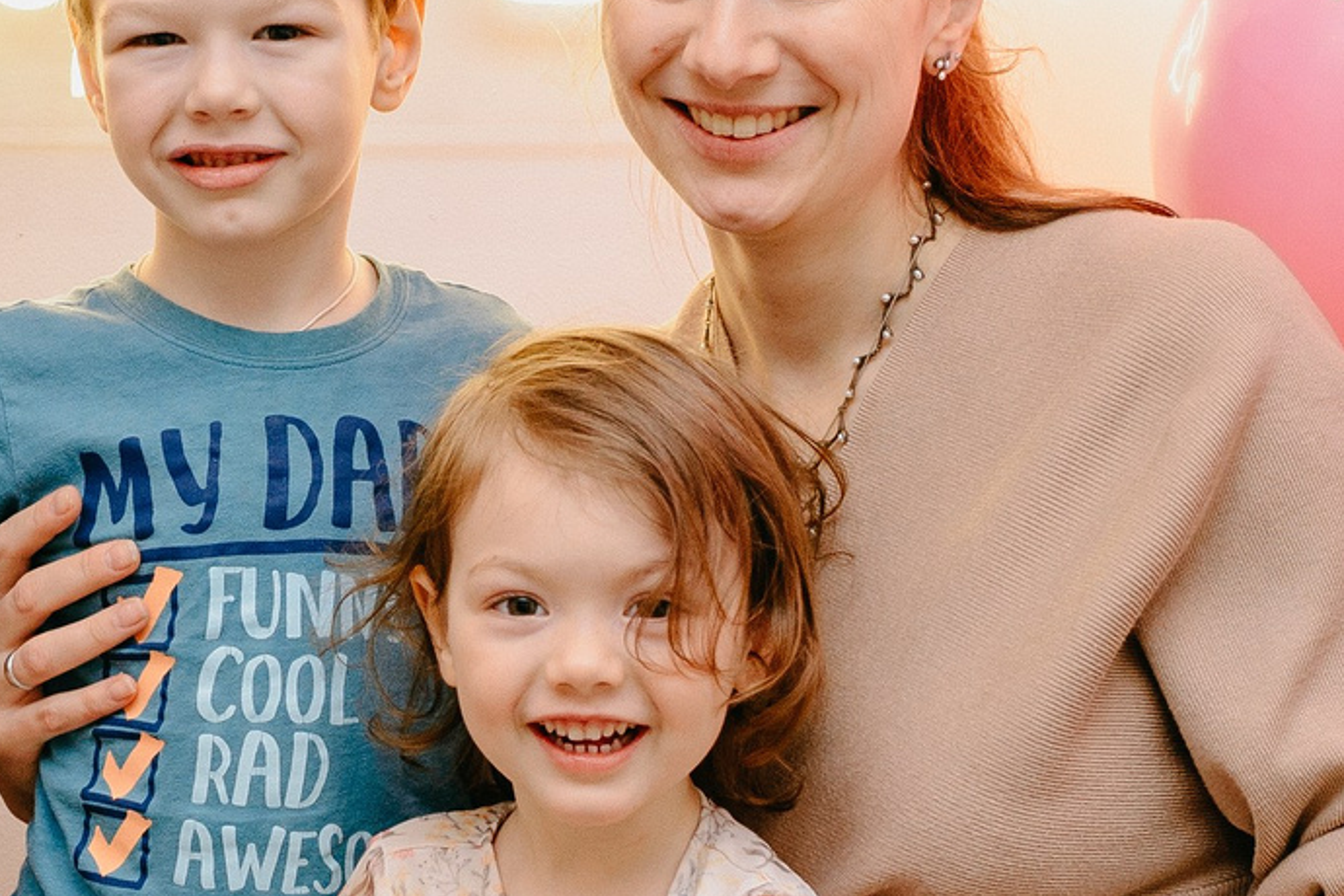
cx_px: 269
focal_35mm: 130
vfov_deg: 10.5
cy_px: 439
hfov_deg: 15.7
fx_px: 4853
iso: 400
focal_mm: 35
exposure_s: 1/160
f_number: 3.5
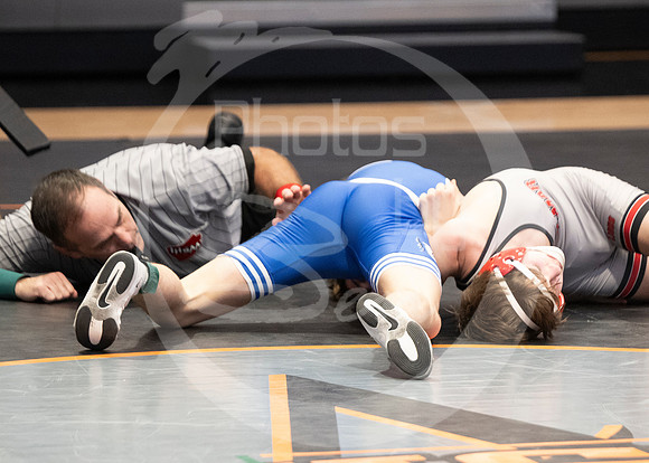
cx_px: 383
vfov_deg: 4.6
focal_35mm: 314
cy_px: 402
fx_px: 5790
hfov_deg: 6.4
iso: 3200
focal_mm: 150
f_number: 2.8
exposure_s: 1/1000
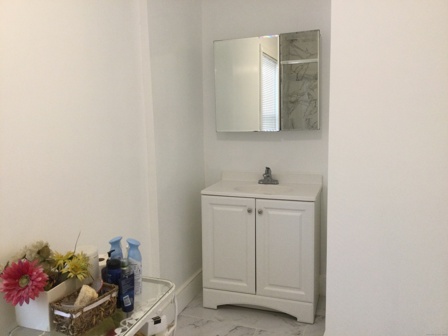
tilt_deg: -8.2
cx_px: 224
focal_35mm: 31
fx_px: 401
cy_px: 168
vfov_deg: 45.4
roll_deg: +1.9
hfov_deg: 58.4
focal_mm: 3.3
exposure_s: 1/30
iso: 50
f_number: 2.4
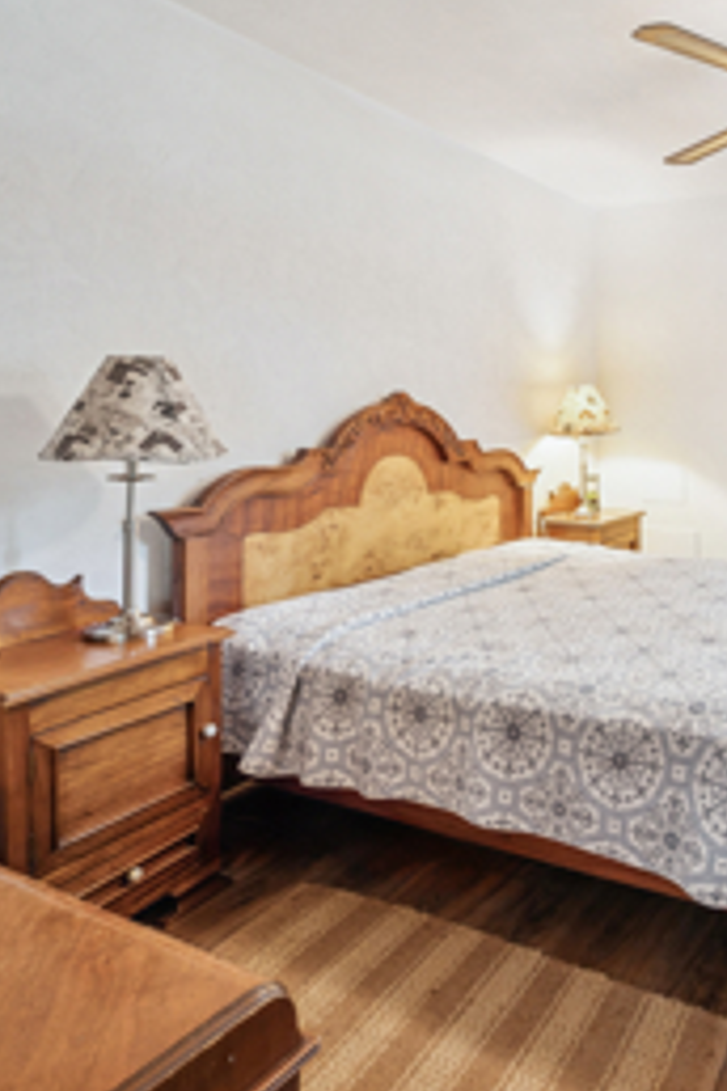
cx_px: 721
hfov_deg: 47.8
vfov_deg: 78.6
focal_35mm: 22
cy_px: 533
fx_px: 666
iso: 400
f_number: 8
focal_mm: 14
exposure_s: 1/1.67
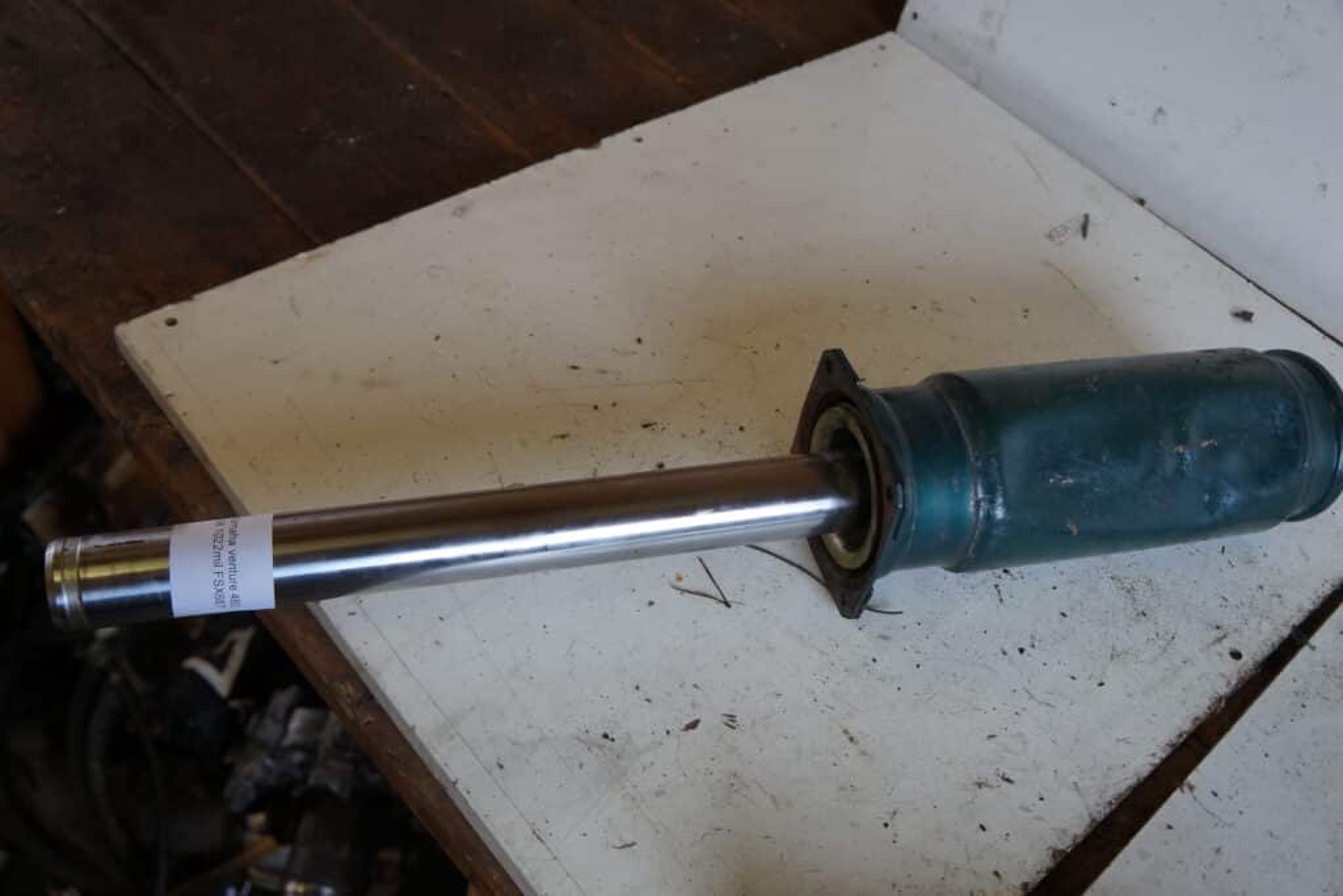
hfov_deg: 59.5
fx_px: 1175
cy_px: 448
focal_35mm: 32
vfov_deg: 41.7
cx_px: 672
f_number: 4
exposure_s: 1/200
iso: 640
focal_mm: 21
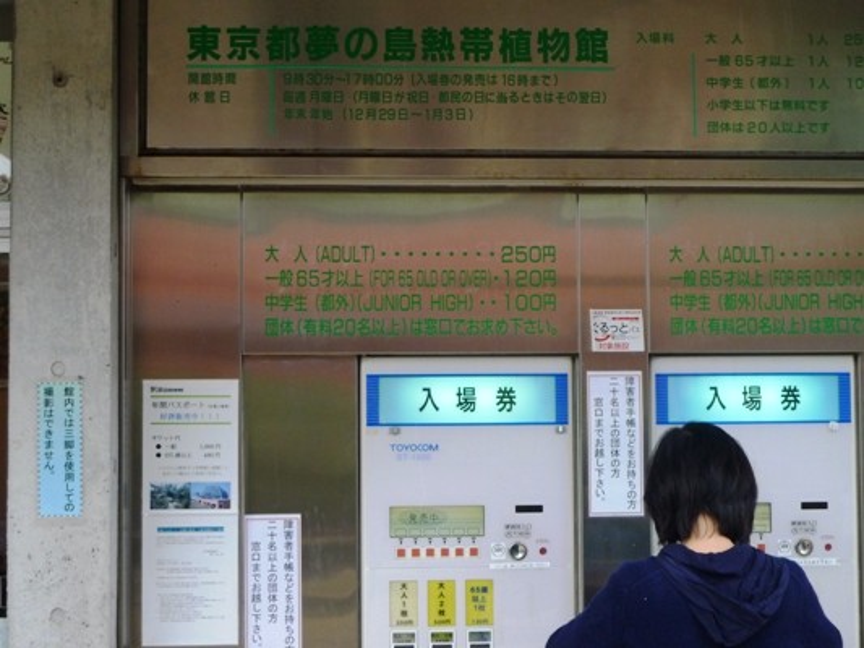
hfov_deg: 33.8
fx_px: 1423
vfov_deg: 25.7
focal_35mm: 57
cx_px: 432
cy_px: 324
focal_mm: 12.1
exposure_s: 1/100
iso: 200
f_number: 2.8
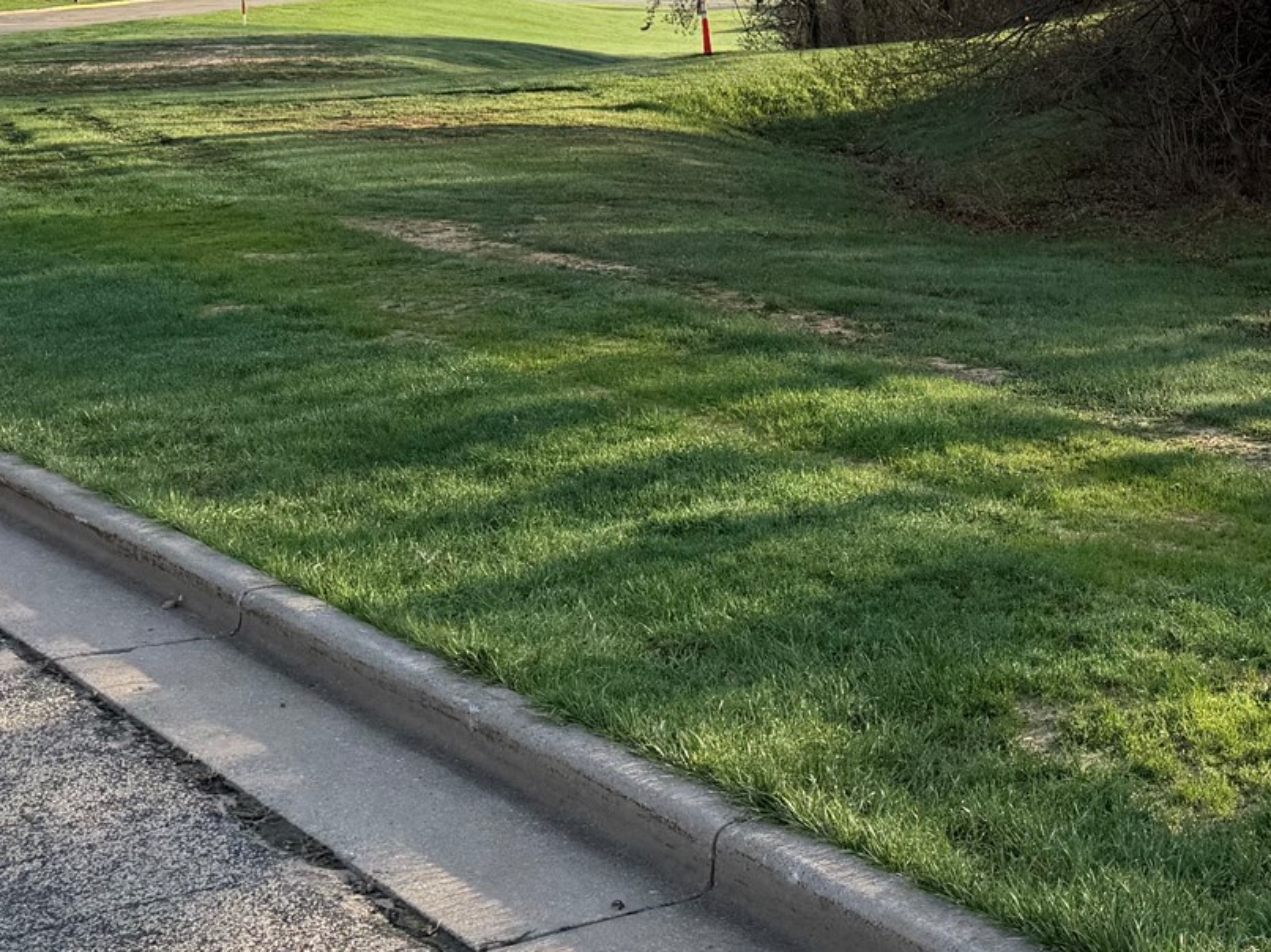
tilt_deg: -4.9
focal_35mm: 61
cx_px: 1137
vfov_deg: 23.0
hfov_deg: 30.3
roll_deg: +1.4
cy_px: -3
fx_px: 2239
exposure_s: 1/2299
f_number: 1.78
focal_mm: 6.76
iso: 80
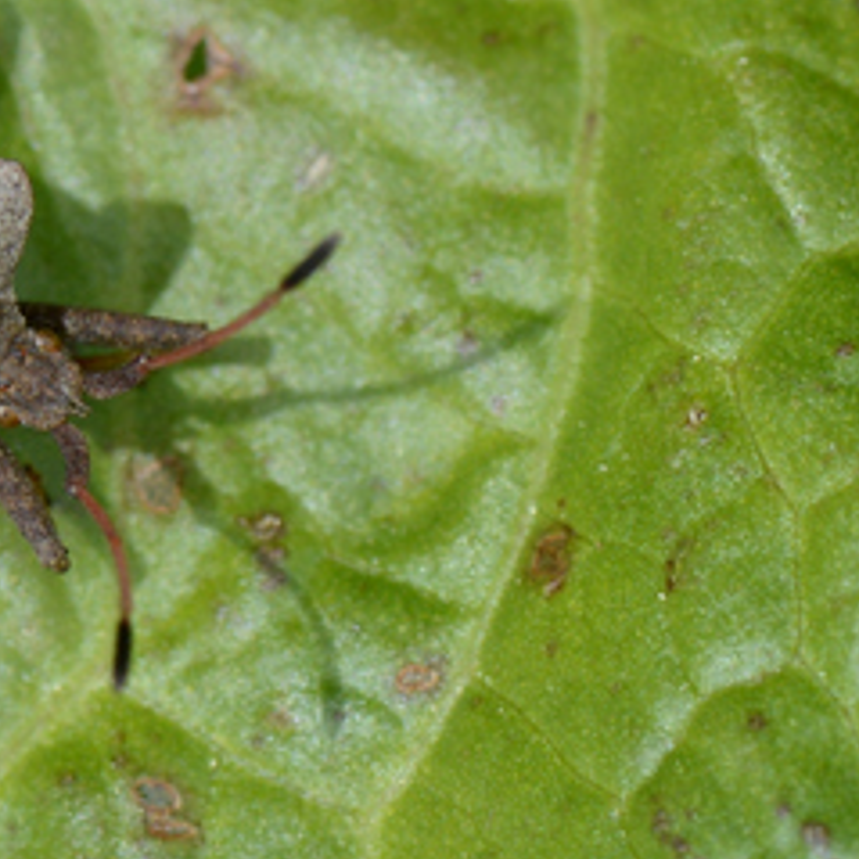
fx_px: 5250
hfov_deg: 9.3
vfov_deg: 9.4
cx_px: -14
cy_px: 336
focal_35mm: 187
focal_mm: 105
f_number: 10
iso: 400
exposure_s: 1/400
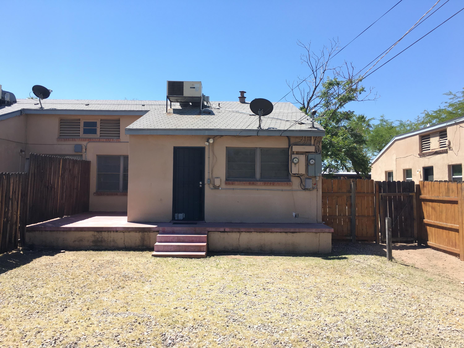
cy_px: 174
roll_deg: +0.7
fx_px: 389
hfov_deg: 61.7
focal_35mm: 29
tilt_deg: +4.3
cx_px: 232
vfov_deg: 48.2
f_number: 2.2
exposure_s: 1/761
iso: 25
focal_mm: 4.15
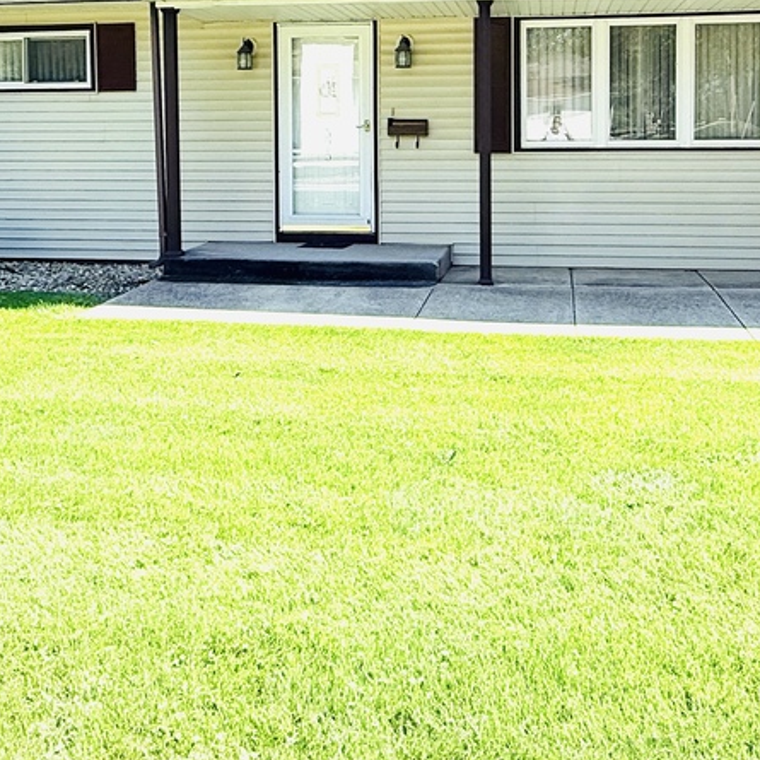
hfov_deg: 41.8
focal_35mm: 40
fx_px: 994
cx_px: 406
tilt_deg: -1.7
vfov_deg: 40.4
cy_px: 172
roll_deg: +0.2
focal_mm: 2.22
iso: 64
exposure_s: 1/1033
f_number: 2.2
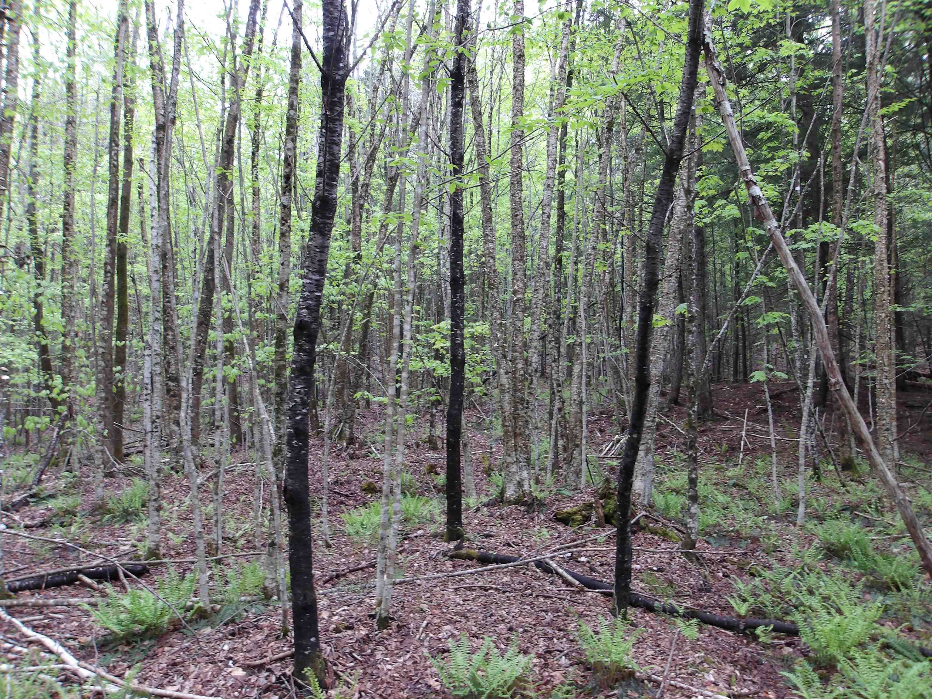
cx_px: 466
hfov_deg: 65.3
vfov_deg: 51.4
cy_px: 350
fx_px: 727
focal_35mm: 27
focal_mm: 4.9
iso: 156
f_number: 3
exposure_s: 1/30
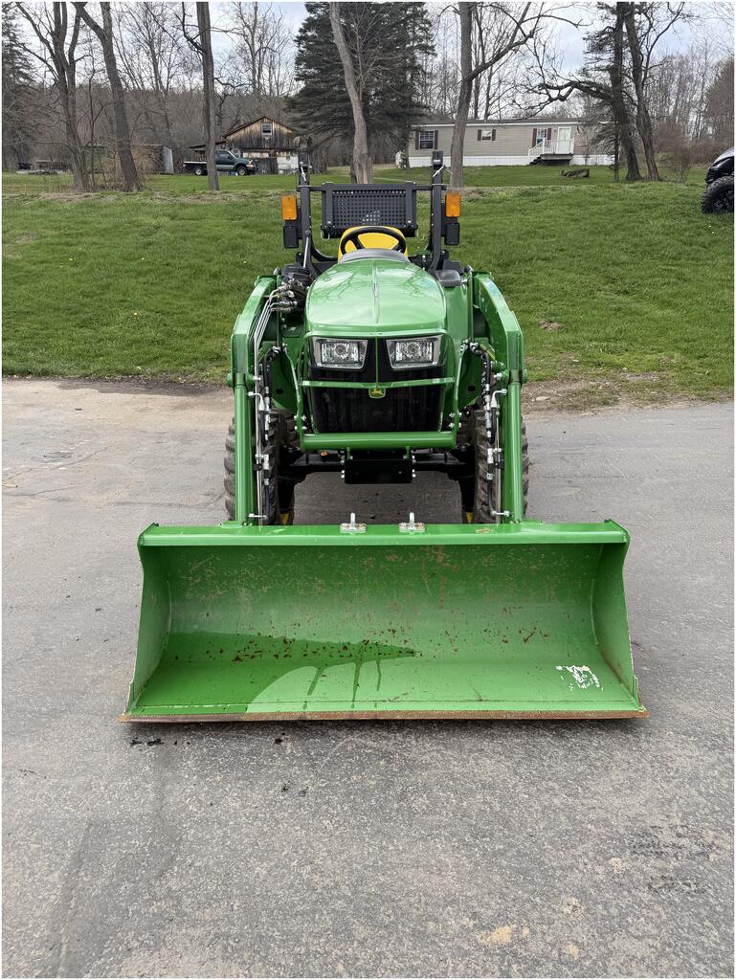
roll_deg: +0.8
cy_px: 490
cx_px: 368
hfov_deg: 56.9
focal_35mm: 24
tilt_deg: -18.7
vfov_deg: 71.6
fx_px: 680
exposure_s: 1/909
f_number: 1.78
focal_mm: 6.76
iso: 80
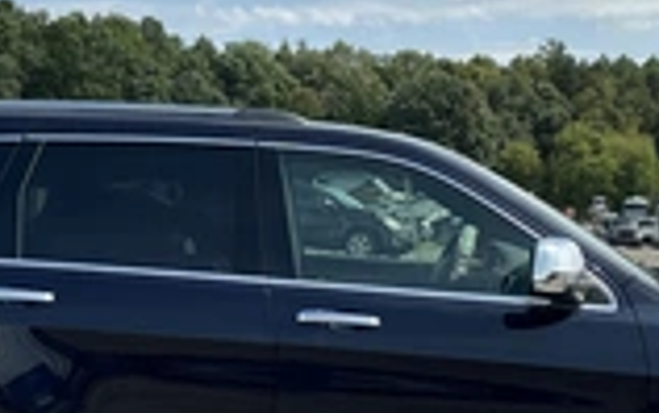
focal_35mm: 75
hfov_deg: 27.5
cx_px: 346
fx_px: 1348
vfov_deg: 17.4
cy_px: 242
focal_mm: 3
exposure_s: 1/2058
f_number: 1.8
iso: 25
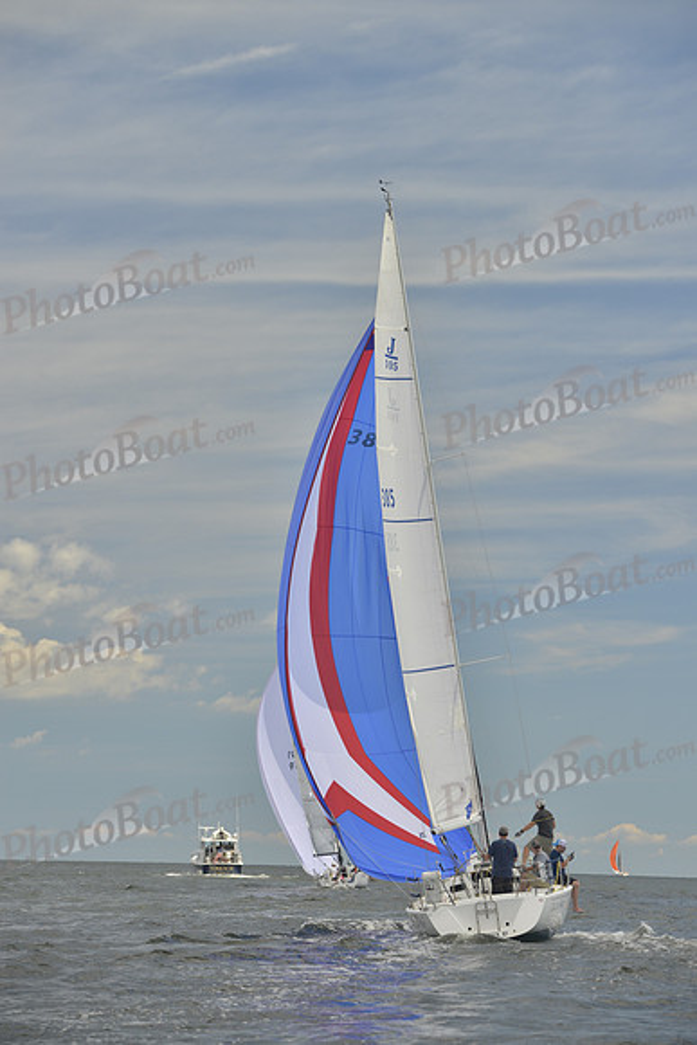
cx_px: 348
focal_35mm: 110
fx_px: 3192
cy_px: 522
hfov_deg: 12.5
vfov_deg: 18.6
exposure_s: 1/640
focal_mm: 110
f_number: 5.6
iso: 200
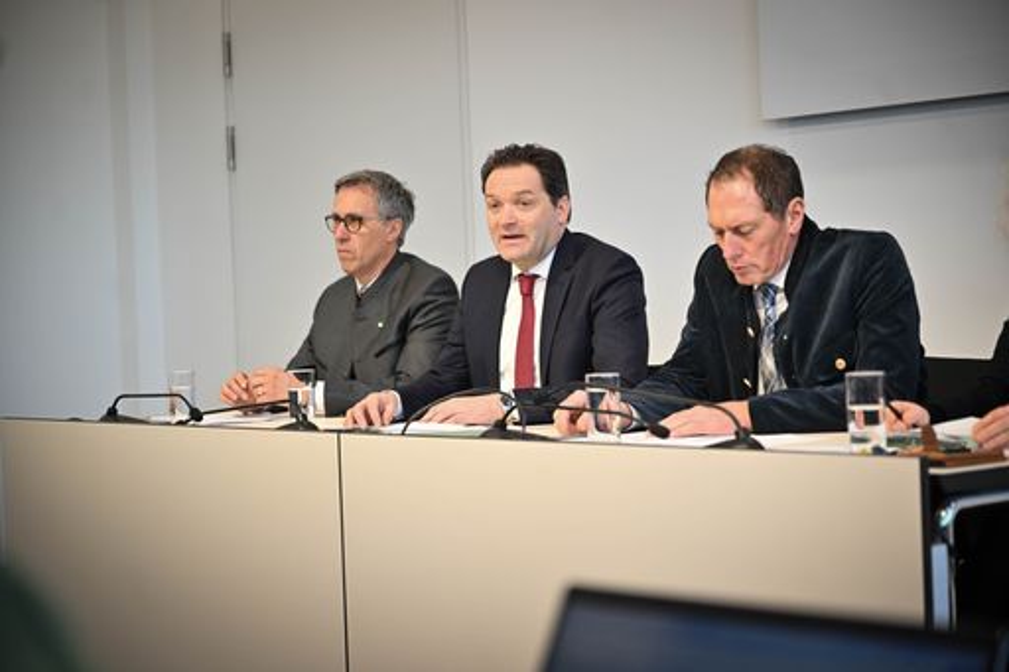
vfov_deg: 19.4
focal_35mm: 70
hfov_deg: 28.9
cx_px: 504
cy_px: 336
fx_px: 1961
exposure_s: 1/200
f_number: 2.8
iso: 500
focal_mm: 70
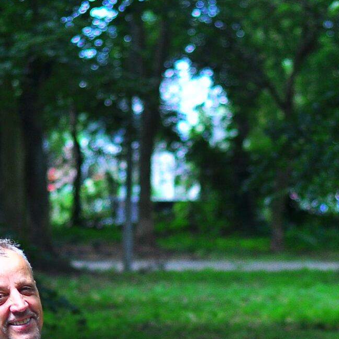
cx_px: 202
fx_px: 2792
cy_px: 429
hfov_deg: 6.9
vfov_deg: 6.9
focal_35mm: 252
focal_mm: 50
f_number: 2.5
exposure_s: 1/1250
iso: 250
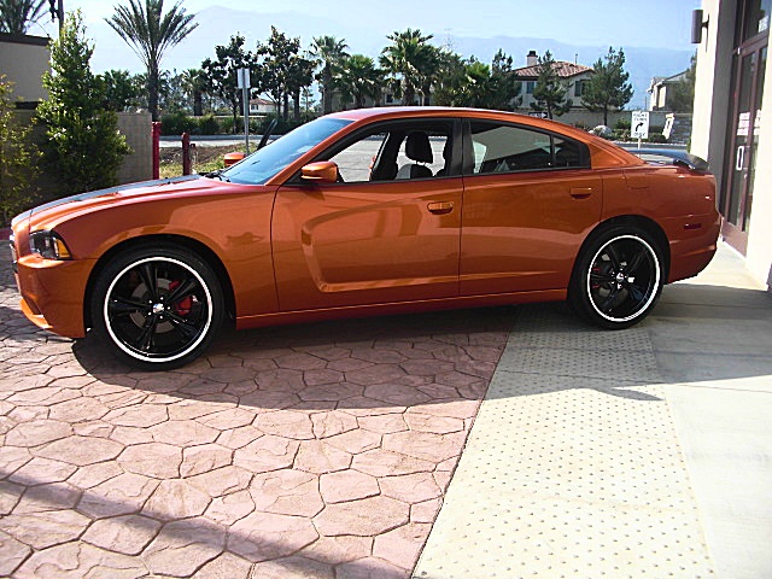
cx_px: 386
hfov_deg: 51.4
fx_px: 803
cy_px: 290
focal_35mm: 36
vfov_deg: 39.7
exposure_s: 1/640
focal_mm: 6.3
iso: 50
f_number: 2.8
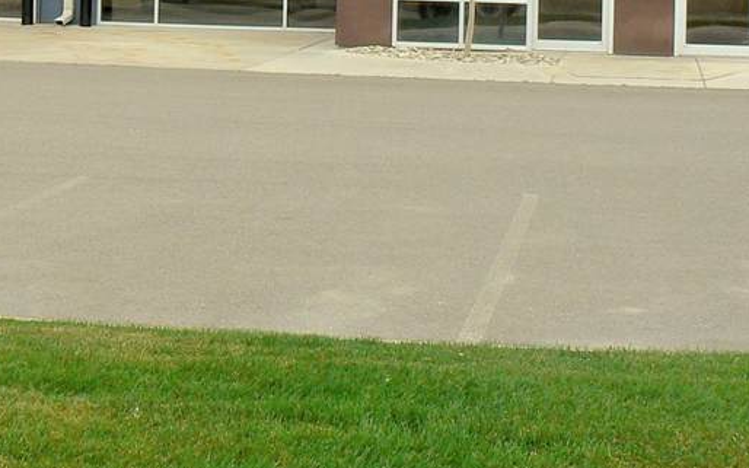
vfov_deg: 13.4
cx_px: 77
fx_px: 1939
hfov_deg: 21.4
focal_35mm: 95
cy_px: -82
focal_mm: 6
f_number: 5.6
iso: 80
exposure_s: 1/320
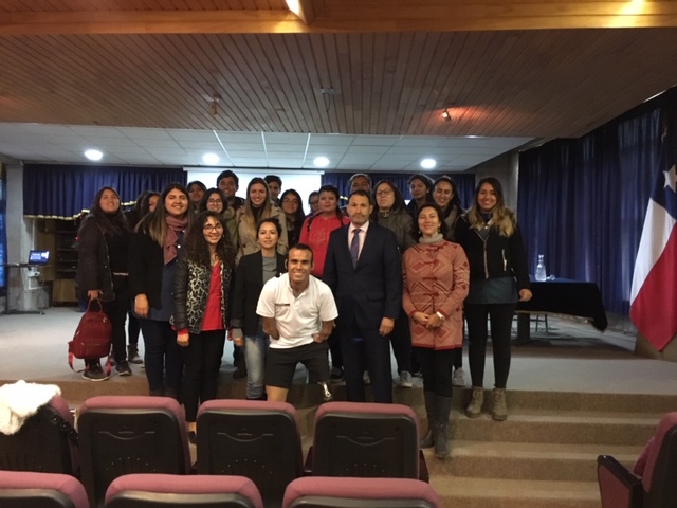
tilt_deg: +0.3
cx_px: 338
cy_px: 254
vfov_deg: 48.2
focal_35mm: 29
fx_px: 567
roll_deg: -0.6
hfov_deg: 61.7
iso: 320
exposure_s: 1/17
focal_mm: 4.15
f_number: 2.2
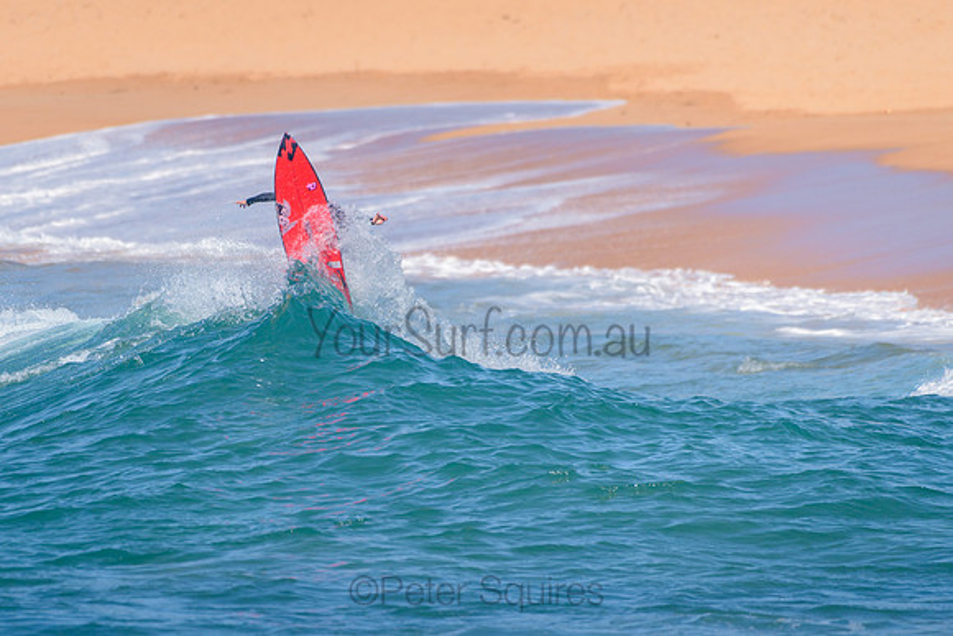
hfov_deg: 3.4
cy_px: 266
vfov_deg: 2.2
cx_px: 421
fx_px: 16225
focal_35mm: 613
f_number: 5.6
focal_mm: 500
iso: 180
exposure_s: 1/2000
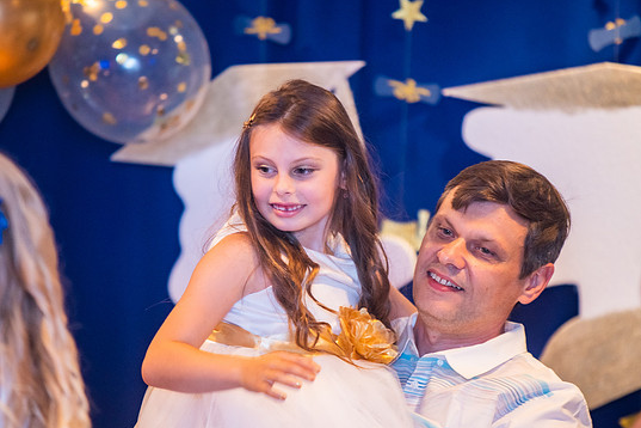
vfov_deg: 6.4
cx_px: 337
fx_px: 3846
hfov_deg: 9.5
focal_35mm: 216
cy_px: 230
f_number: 2.8
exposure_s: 1/200
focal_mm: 200
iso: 3200
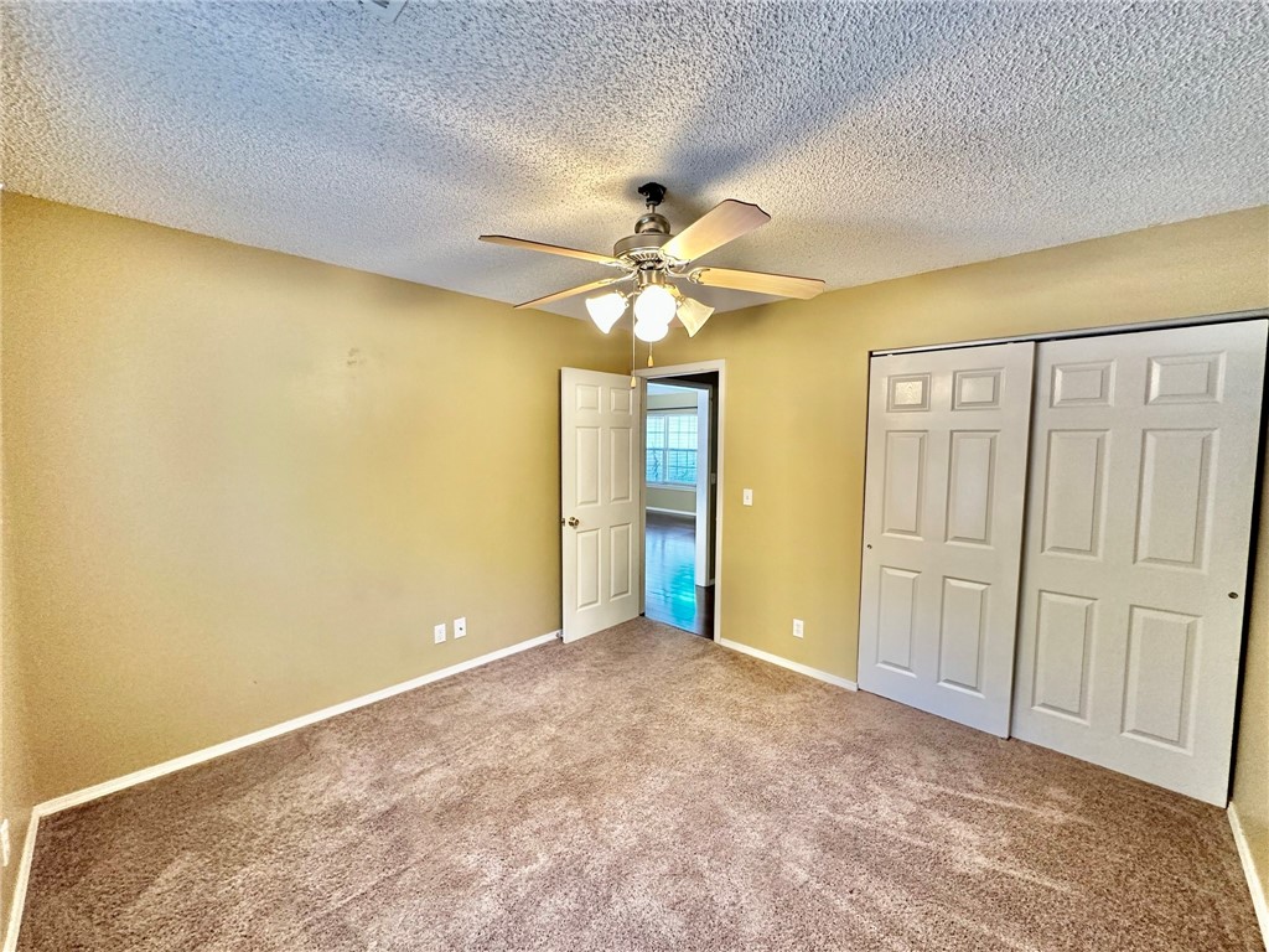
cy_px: 476
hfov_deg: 102.1
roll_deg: -0.7
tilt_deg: -4.7
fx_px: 513
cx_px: 634
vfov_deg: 85.7
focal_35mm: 14
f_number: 2.2
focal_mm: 2.22
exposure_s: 1/60
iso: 320
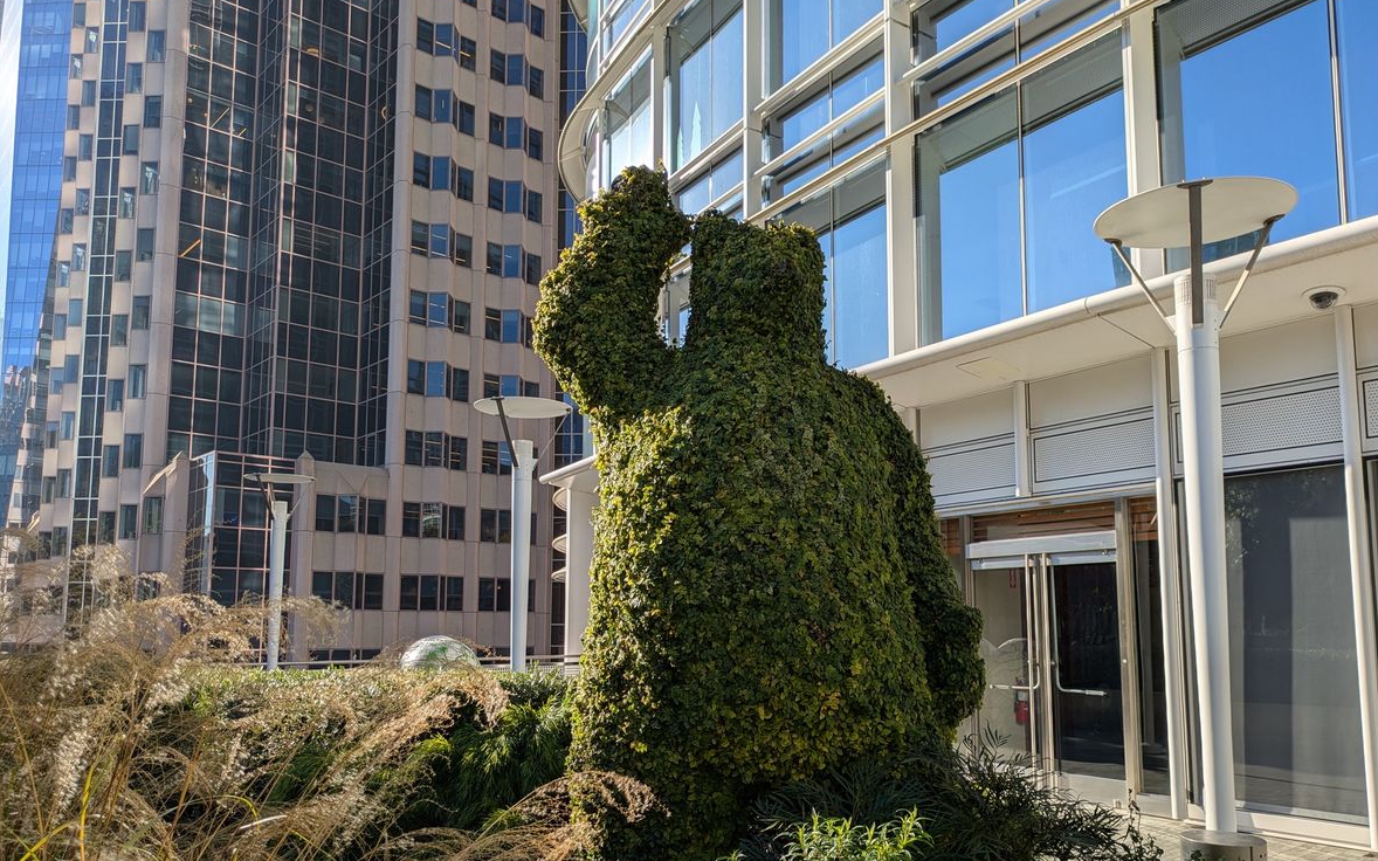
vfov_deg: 45.8
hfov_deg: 68.4
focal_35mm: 27
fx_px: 1014
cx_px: 700
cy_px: 514
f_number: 1.89
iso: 45
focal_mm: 5.43
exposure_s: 1/1776
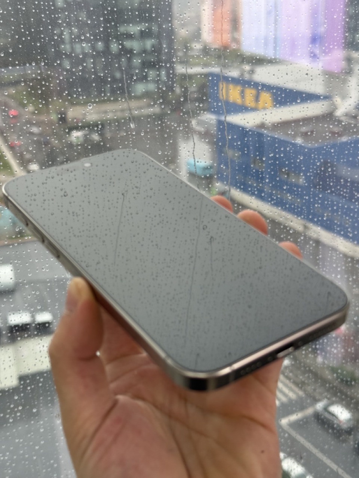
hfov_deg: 30.3
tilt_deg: -21.4
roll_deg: +3.0
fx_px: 664
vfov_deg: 39.7
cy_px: 239
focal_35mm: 48
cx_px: 180
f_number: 1.78
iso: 64
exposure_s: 1/136
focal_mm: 6.76
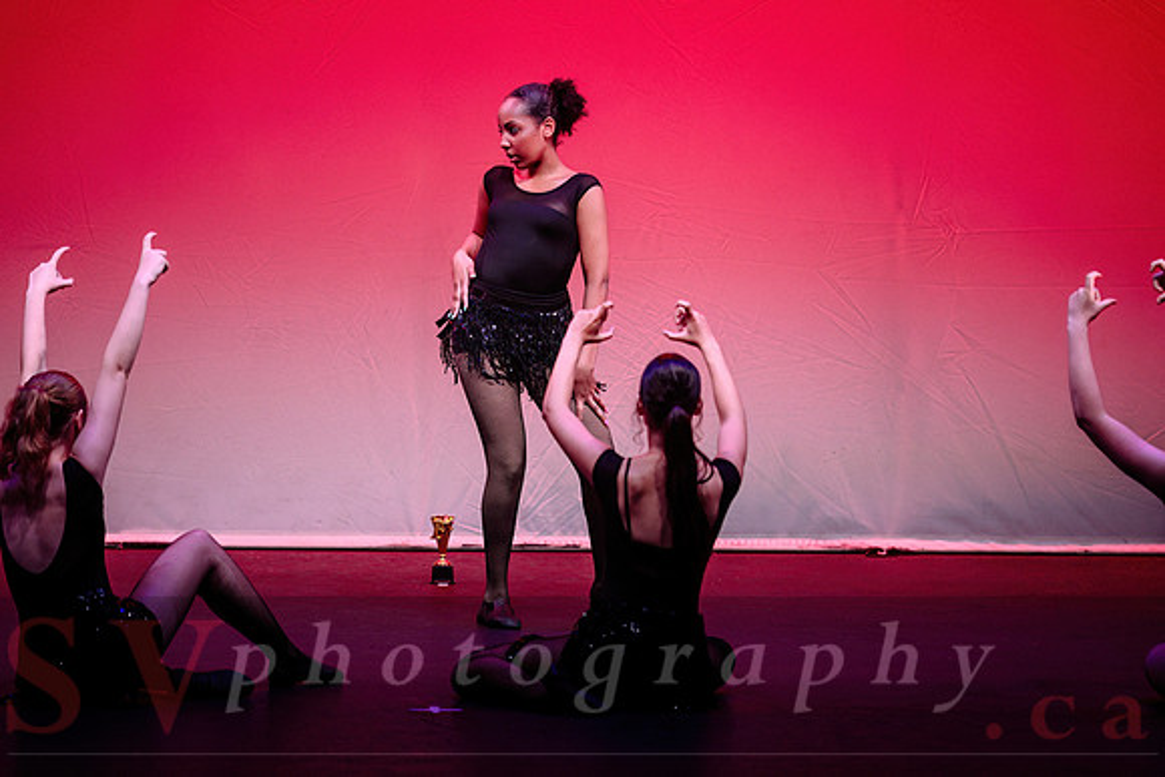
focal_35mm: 229
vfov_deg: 6.0
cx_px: 575
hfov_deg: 9.0
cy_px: 343
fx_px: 7409
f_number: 2.8
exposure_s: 1/500
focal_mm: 200
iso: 1250
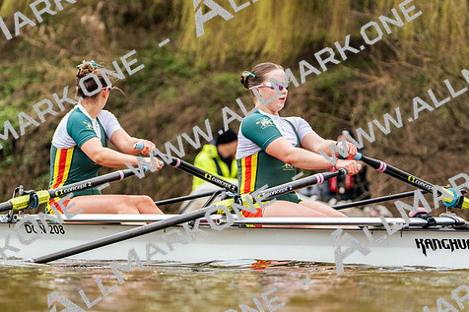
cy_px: 182
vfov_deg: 4.1
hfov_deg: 6.2
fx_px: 4363
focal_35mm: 335
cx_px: 247
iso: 2500
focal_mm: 275
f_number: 6.3
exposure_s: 1/2000
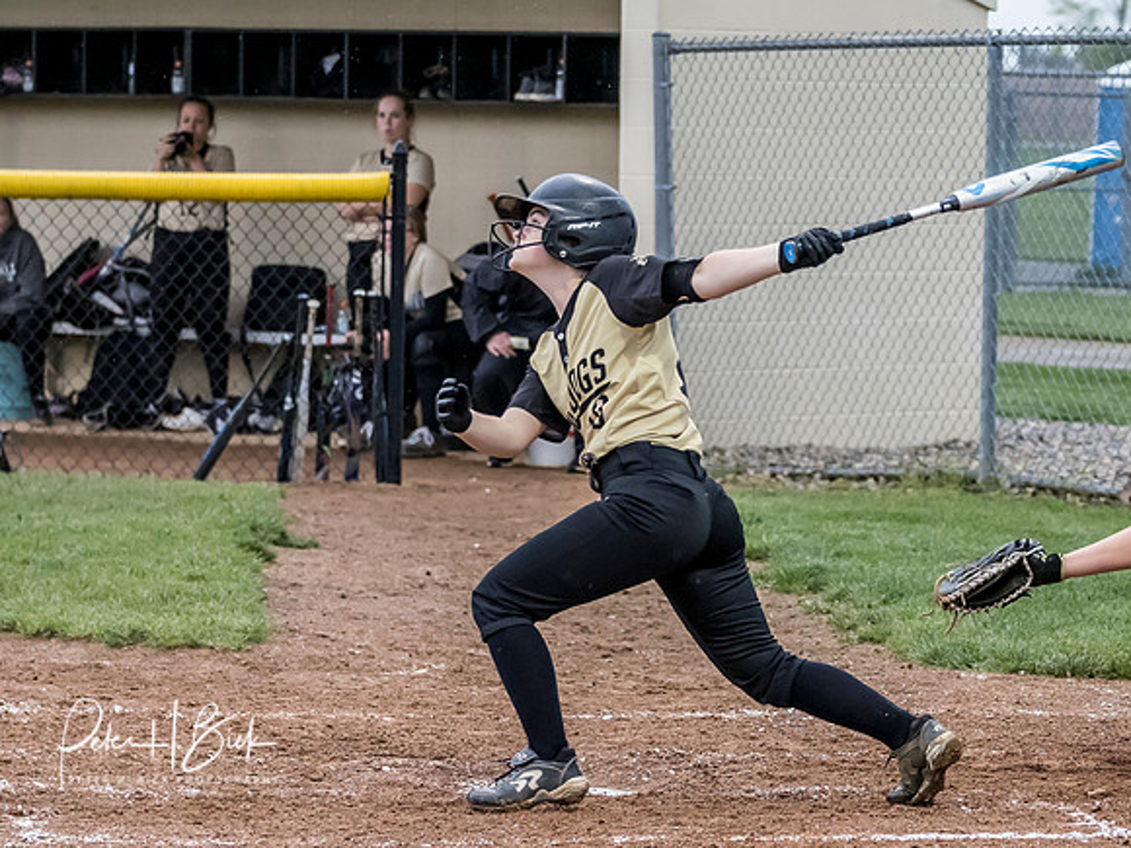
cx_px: 563
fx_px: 6780
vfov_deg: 7.2
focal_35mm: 208
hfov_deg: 9.5
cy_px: 381
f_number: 3.5
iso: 2500
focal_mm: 84
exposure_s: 1/1000
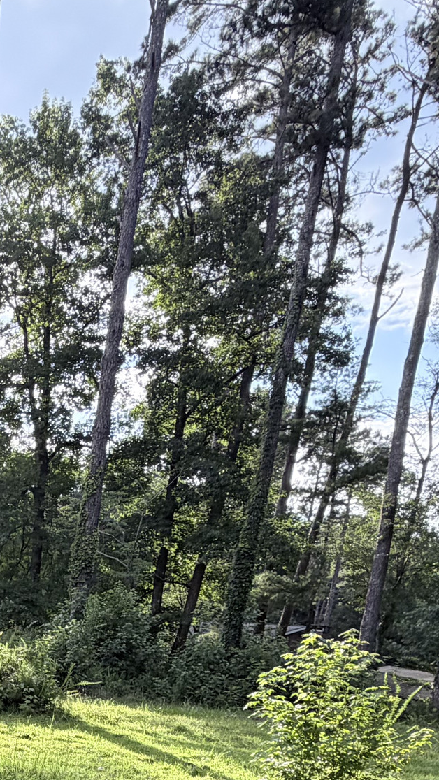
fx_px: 869
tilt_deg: -8.2
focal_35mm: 42
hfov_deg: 24.0
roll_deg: -6.9
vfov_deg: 42.6
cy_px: 758
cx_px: -169
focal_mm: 2.22
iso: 40
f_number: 2.2
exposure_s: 1/234
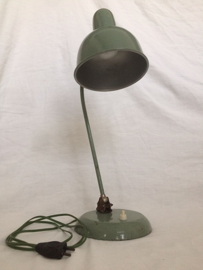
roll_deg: +1.0
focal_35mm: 29
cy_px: 135
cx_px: 102
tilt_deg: +5.3
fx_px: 227
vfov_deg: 61.7
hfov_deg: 48.2
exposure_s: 1/33
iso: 160
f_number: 2.2
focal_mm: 4.15
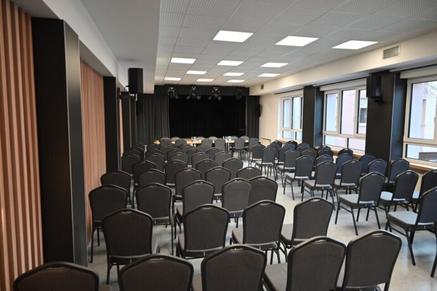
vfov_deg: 53.1
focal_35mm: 24
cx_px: 218
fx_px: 291
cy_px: 146
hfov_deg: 73.7
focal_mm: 24
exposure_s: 1/125
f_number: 4
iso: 1000
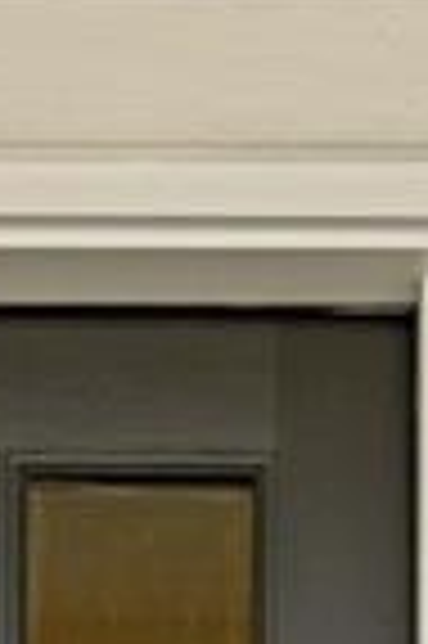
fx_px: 4004
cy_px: 1946
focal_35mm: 224
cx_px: 153
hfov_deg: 6.1
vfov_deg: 7.9
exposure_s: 1/20
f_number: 8
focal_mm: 20
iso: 110
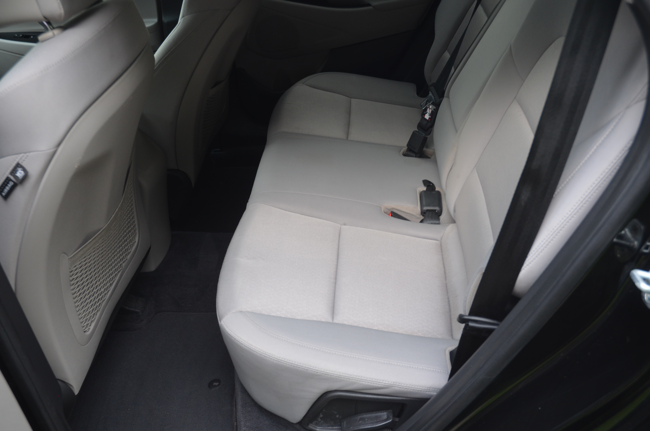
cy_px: 216
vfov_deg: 36.7
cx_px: 325
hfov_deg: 53.2
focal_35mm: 36
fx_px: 649
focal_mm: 24
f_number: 5
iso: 400
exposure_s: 1/100
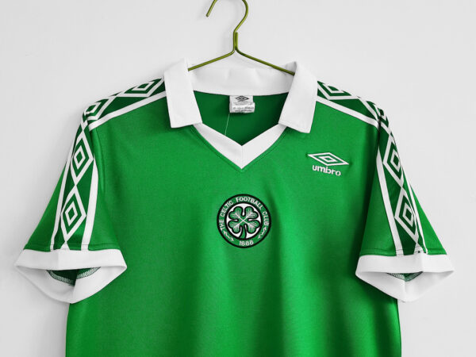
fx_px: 481
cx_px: 238
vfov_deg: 40.7
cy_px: 178
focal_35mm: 35
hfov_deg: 52.6
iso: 320
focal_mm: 5.58
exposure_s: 1/33.3
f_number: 1.8
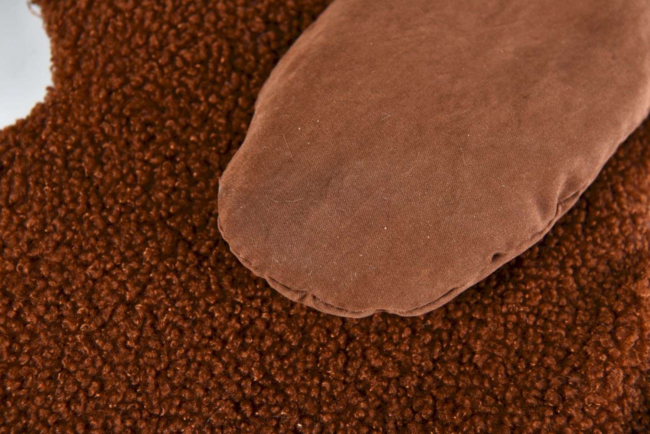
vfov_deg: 19.5
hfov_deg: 28.8
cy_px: 217
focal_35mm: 70
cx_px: 325
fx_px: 1264
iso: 320
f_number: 10
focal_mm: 70
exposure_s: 1/125
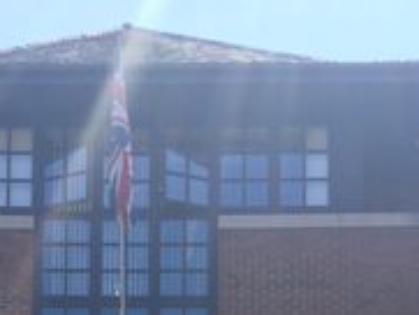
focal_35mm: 64
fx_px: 775
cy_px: 322
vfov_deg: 22.0
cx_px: 104
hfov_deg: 29.8
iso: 25
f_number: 2.2
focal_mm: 4.15
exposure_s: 1/615
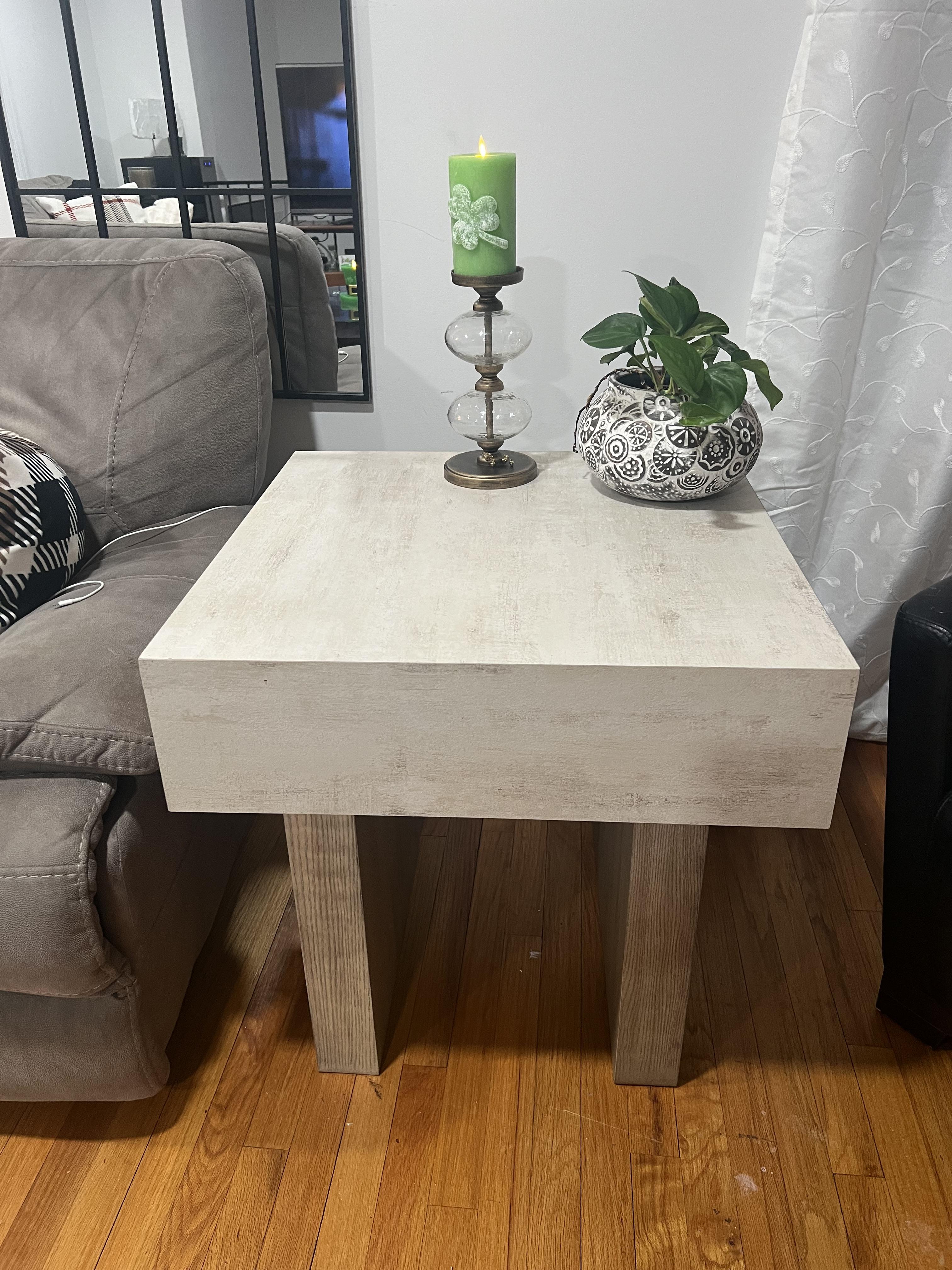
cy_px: 635
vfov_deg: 67.3
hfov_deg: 53.1
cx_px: 476
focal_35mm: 26
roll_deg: +2.6
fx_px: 953
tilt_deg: -26.7
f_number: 1.5
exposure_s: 1/60
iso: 200
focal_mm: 5.7
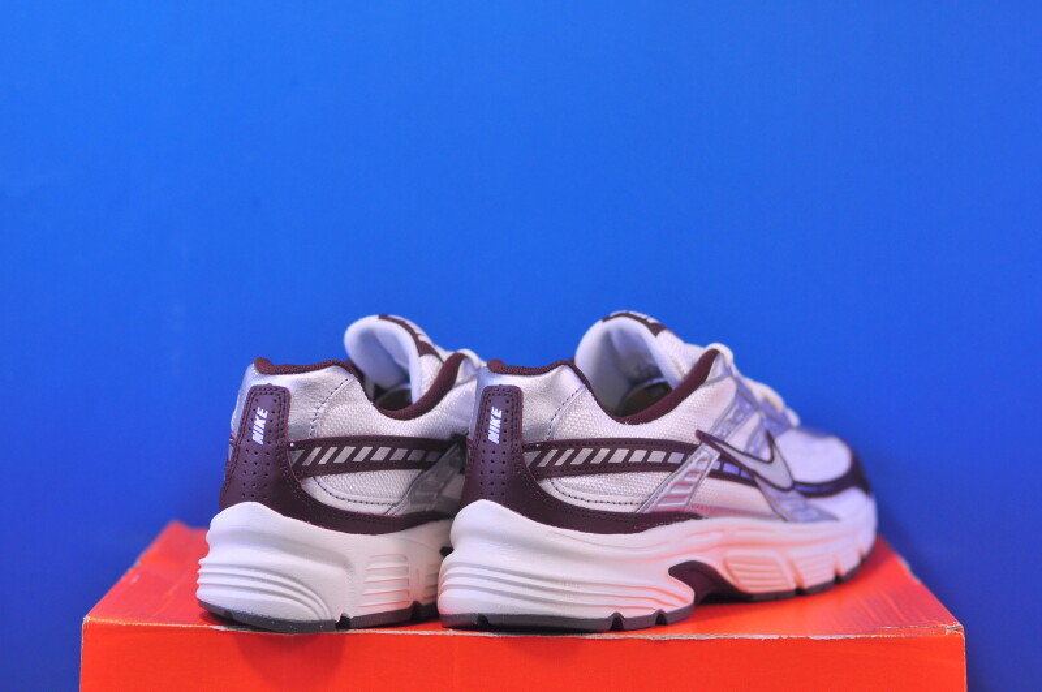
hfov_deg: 27.0
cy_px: 346
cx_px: 521
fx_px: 2168
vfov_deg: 18.1
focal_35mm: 75
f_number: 2.5
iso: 250
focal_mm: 50
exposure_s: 1/320
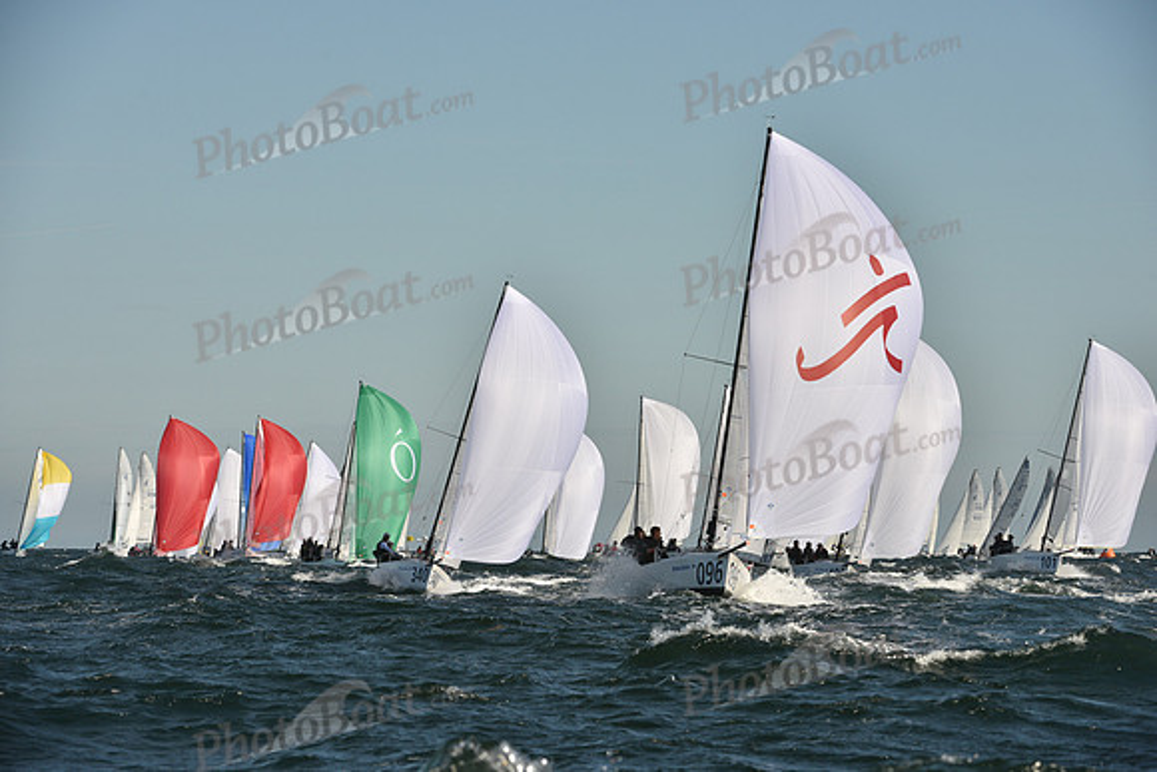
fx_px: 6429
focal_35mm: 200
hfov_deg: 10.3
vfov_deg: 6.9
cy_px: 386
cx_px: 578
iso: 250
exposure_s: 1/1000
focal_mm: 200
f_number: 9
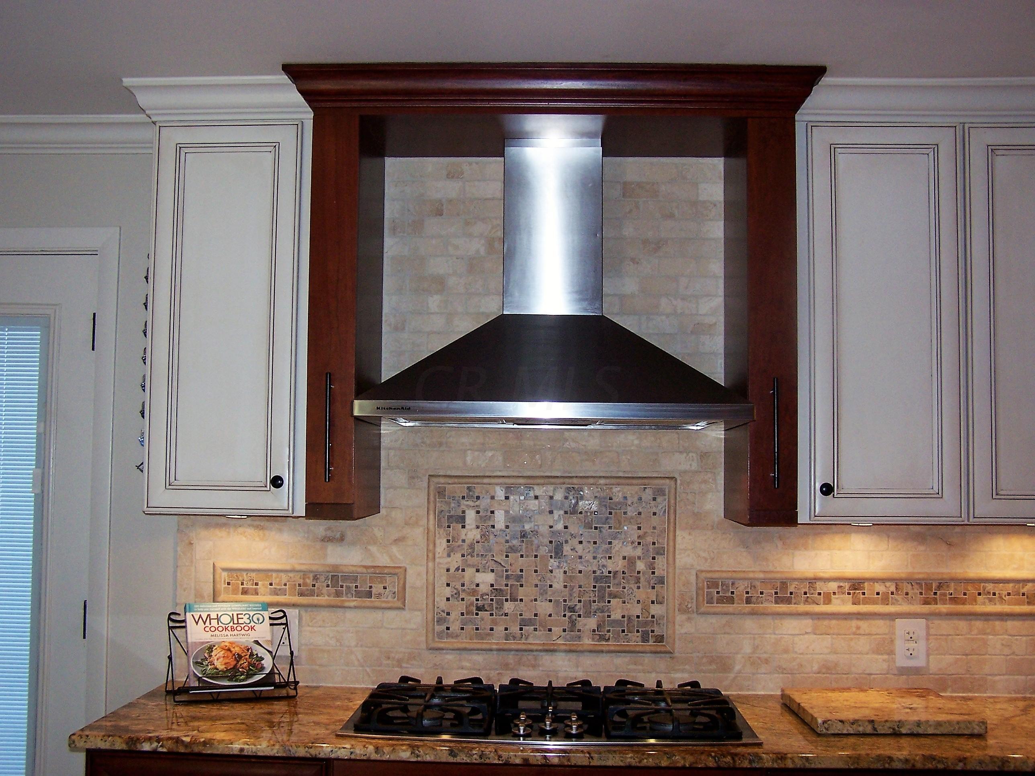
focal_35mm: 38
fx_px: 1136
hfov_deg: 49.0
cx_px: 518
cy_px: 388
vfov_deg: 37.7
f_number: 2.8
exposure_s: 1/60
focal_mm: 6.3
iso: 140
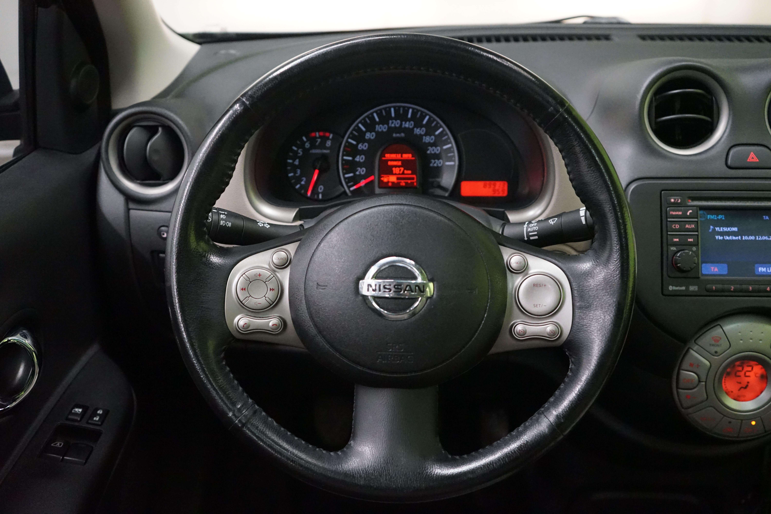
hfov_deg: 53.1
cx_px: 386
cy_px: 257
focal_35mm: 36
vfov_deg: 36.9
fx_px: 771
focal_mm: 36
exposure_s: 1/80
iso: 6400
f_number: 4
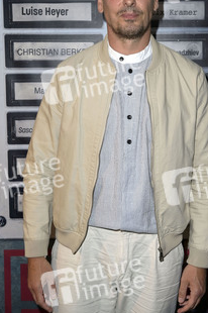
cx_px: 122
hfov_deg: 27.4
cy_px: 131
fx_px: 426
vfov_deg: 40.3
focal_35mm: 49
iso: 640
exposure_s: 1/100
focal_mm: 38
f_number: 5.6
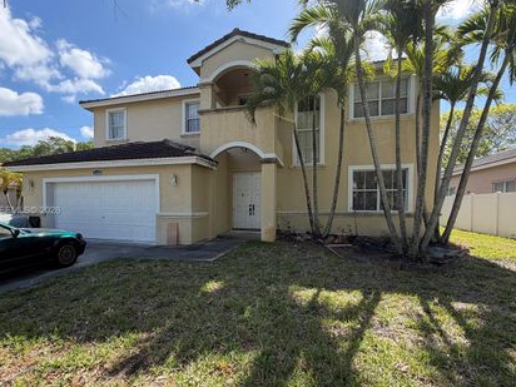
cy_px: 211
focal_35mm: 17
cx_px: 252
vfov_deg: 74.6
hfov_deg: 91.0
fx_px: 253
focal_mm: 2.22
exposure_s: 1/596
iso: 40
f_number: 2.2
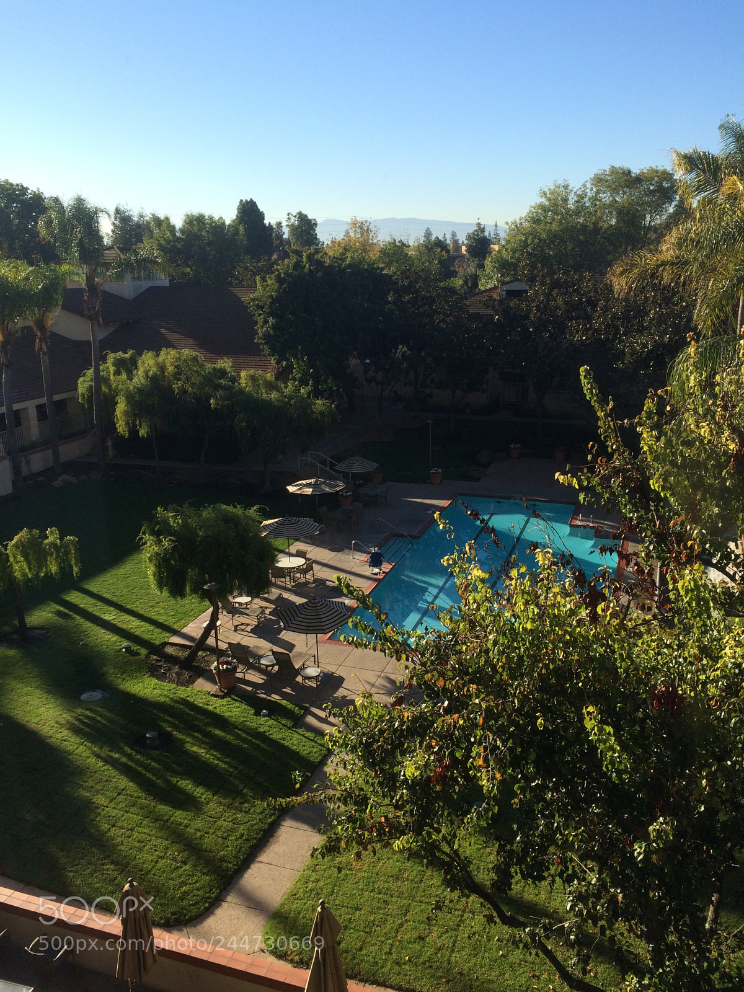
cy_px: 496
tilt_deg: -15.9
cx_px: 372
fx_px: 831
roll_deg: +0.6
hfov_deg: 48.2
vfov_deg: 61.7
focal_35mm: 29
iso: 32
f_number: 2.2
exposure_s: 1/1109
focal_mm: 4.15
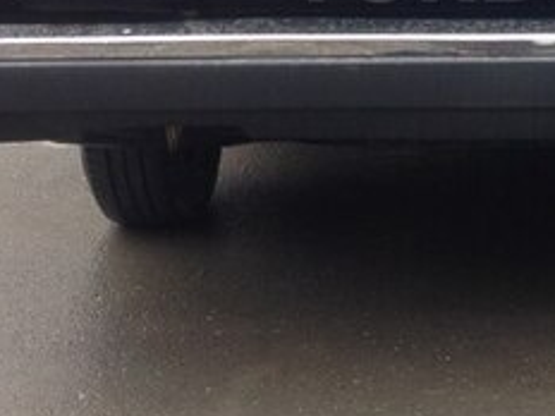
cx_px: 533
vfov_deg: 15.3
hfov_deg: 20.3
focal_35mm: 94
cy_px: -35
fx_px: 1507
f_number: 2.4
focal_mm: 4.12
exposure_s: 1/120
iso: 50
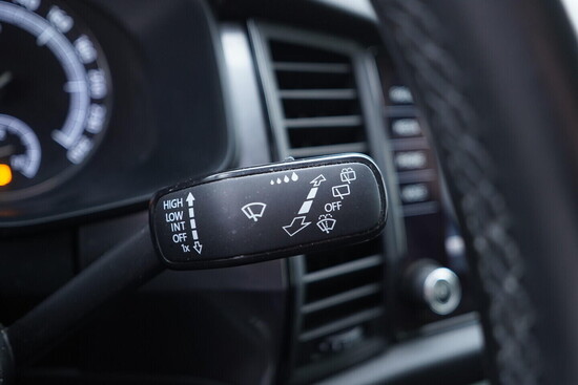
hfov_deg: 53.1
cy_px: 192
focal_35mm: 36
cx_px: 289
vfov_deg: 36.9
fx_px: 578
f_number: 2.8
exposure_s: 1/40
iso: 400
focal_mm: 24
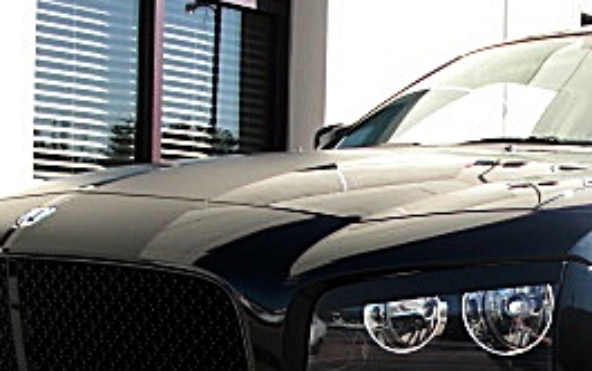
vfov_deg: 13.9
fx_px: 1485
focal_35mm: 92
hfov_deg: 22.1
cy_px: 409
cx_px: 523
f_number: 2.8
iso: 50
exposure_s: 1/320
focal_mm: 6.3
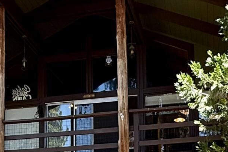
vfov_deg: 17.9
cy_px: 199
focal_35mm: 71
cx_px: 103
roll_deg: +1.1
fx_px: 450
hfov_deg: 28.4
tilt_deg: +6.7
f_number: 2.2
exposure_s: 1/187
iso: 64
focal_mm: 2.22
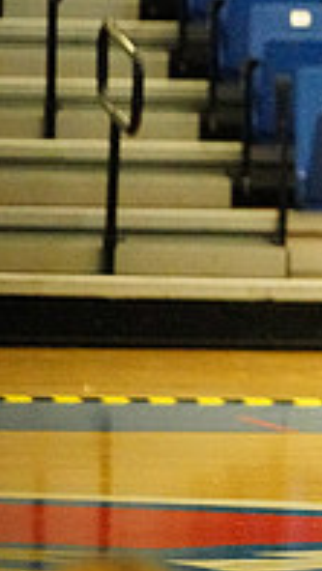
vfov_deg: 4.7
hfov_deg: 2.6
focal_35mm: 463
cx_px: 792
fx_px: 7019
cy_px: 48
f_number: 2.8
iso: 25600
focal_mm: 150
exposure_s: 1/1600
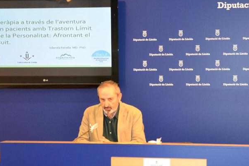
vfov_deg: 15.4
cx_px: 169
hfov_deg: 22.8
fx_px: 615
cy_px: 77
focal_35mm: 89
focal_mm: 35
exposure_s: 1/60
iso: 2500
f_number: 4.5
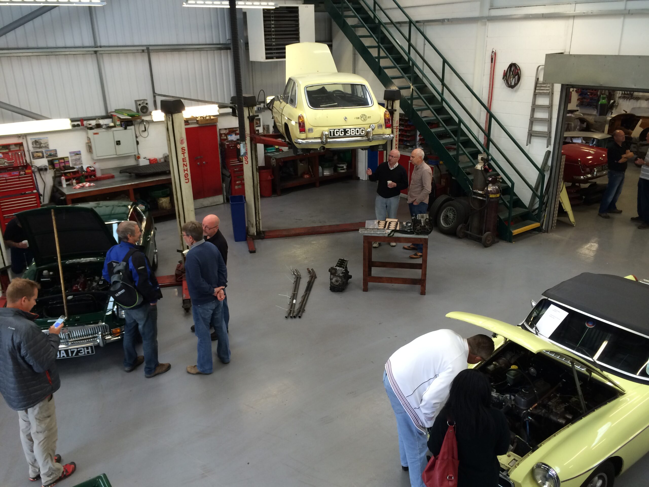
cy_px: 244
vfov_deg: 46.8
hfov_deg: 60.0
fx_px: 562
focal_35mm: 30
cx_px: 324
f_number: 2.2
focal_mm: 4.12
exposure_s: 1/30
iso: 40
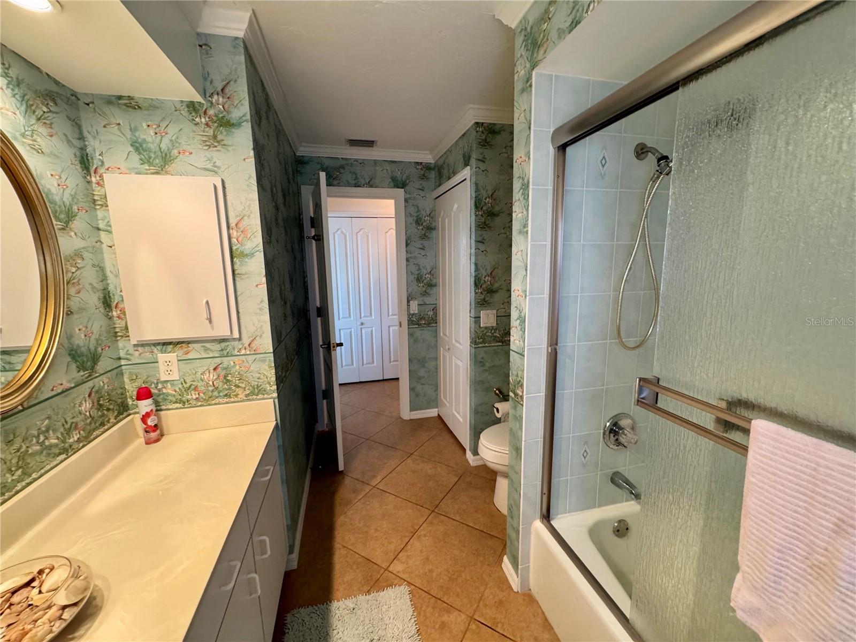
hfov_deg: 102.1
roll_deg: +1.0
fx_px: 346
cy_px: 321
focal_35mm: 14
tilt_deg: -9.9
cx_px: 428
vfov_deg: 85.7
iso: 320
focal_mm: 2.22
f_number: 2.2
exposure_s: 1/60
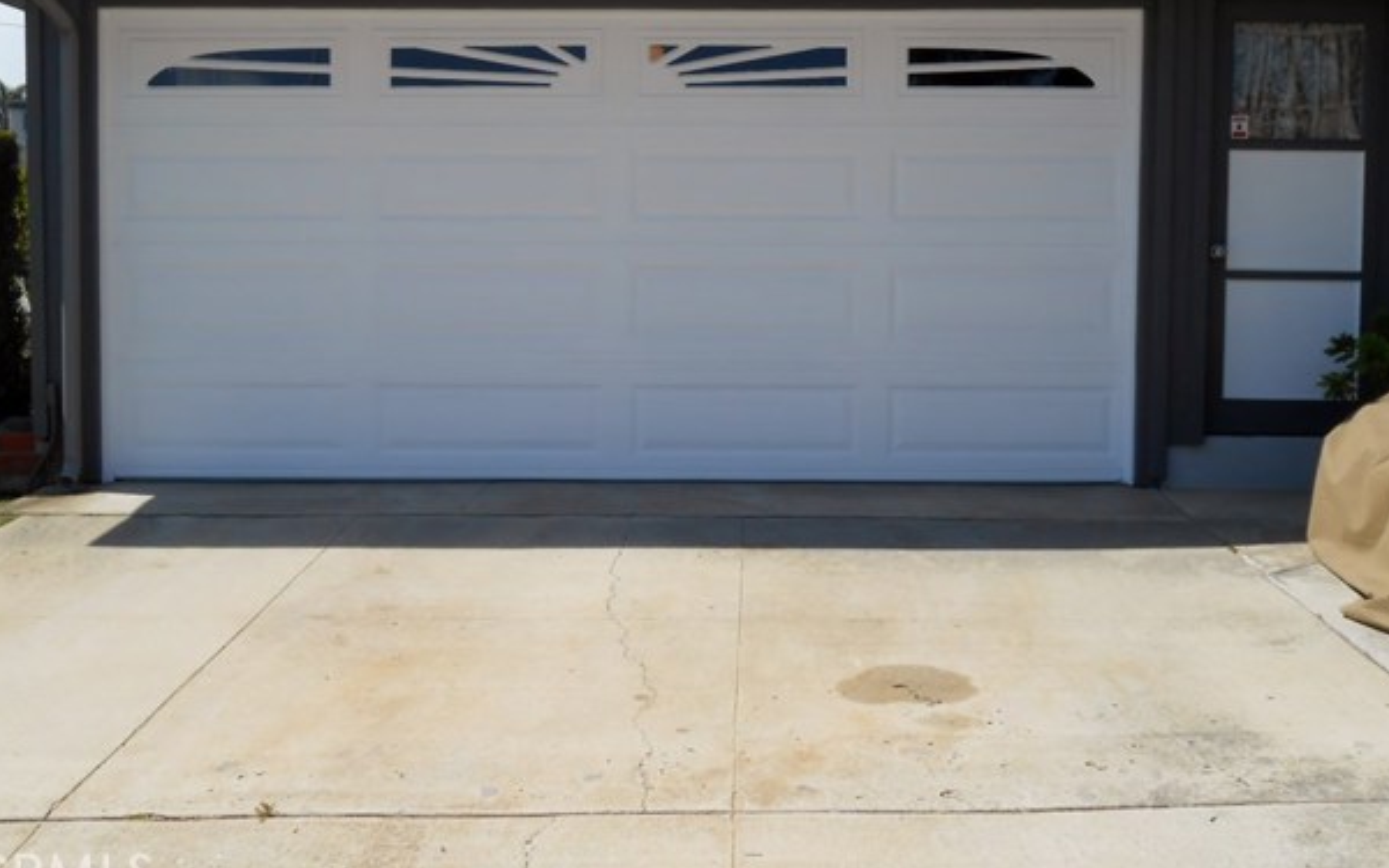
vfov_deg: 29.8
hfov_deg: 46.2
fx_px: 1628
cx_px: 676
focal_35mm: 43
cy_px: 352
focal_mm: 6.8
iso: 80
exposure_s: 1/1000
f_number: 4.2
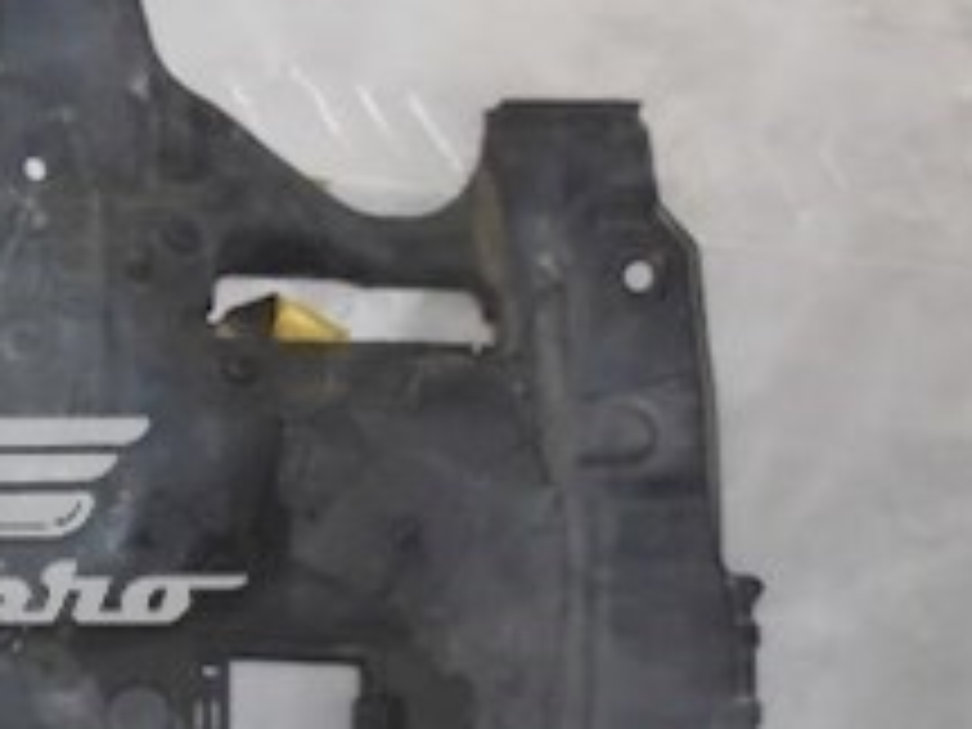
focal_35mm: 77
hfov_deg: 22.6
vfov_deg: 19.0
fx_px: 2162
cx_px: -297
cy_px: 554
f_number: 3.5
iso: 400
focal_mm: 4.6
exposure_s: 1/30
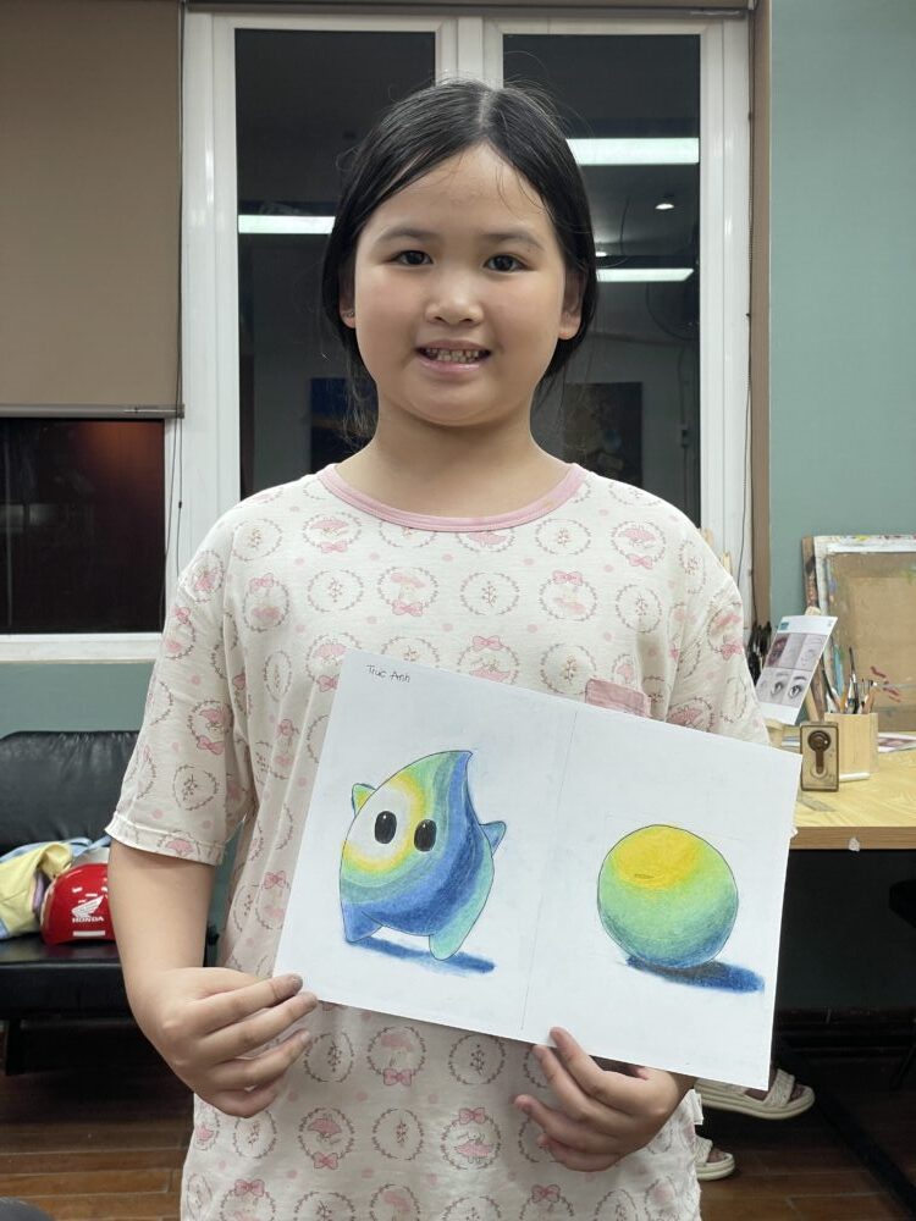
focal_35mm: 52
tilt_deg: -0.1
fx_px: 1835
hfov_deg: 28.0
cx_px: 458
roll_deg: +0.3
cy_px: 610
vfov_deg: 36.8
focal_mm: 6
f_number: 2
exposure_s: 1/100
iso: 40
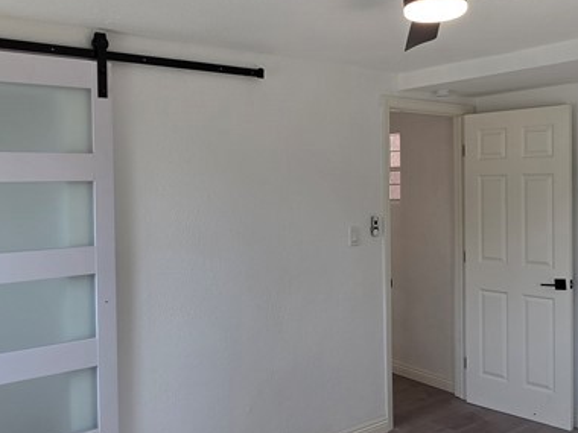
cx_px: 327
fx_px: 584
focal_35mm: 35
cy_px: 198
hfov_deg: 52.5
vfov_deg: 40.7
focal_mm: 2.2
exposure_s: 1/120
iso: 32
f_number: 1.9
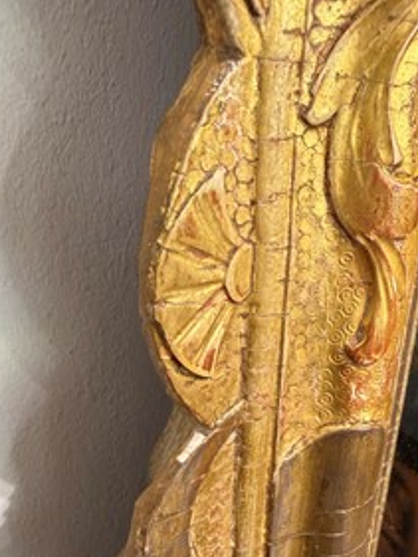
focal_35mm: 37
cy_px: 333
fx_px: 595
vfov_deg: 49.8
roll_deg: -3.4
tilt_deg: -20.3
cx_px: 273
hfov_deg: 38.3
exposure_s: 1/50
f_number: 2.2
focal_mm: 2.22
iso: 200
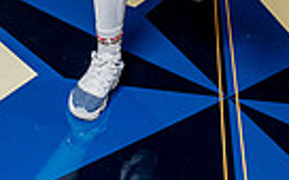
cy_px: -252
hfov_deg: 25.5
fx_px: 638
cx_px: 155
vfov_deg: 12.6
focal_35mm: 81
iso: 640
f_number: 5.6
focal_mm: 24
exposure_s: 1/250
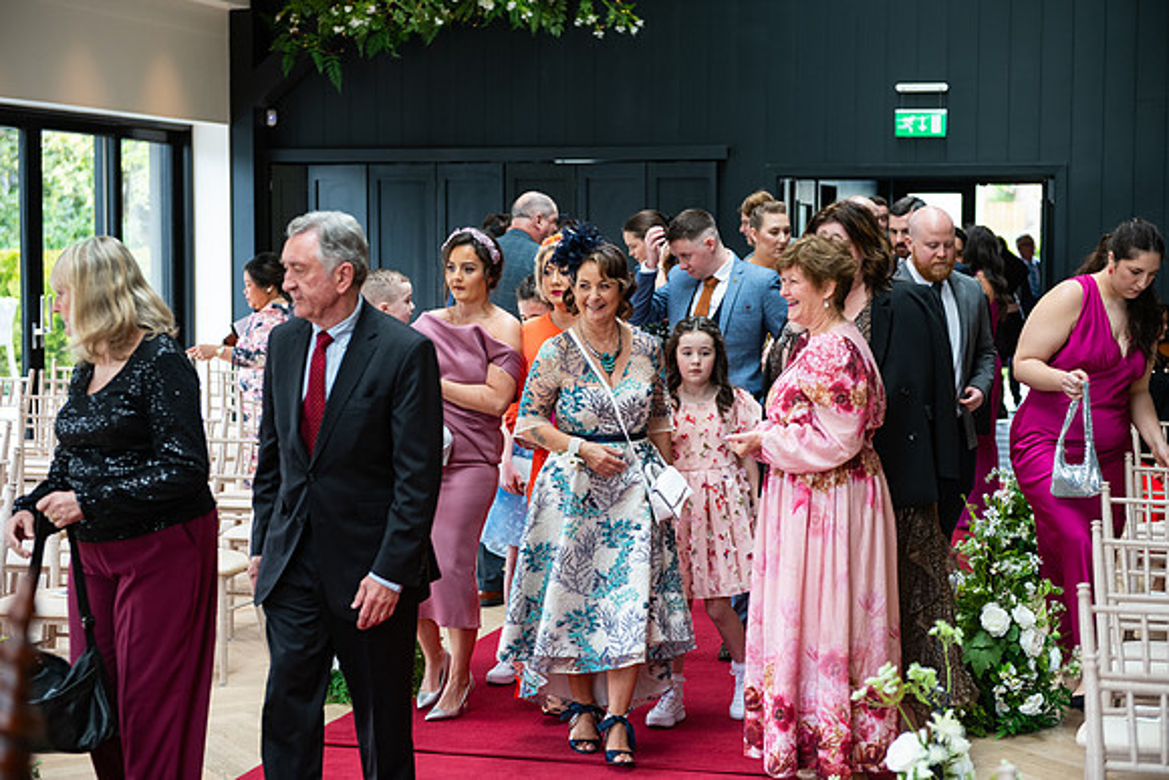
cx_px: 584
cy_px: 390
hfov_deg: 28.8
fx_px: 2273
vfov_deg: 19.5
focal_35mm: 70
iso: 400
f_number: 3.5
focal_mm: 70
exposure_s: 1/160
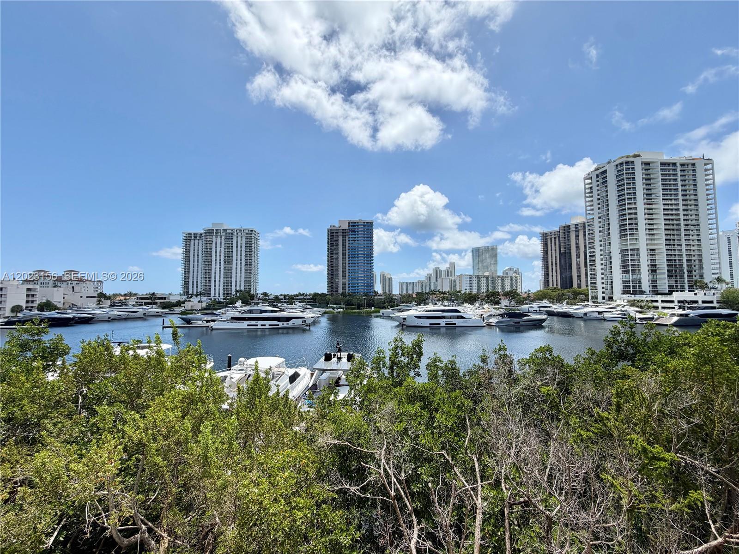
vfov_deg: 85.7
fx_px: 299
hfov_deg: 102.1
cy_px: 277
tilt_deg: +4.2
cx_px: 370
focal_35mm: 14
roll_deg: +0.3
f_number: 2.2
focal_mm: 2.22
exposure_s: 1/1105
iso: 20
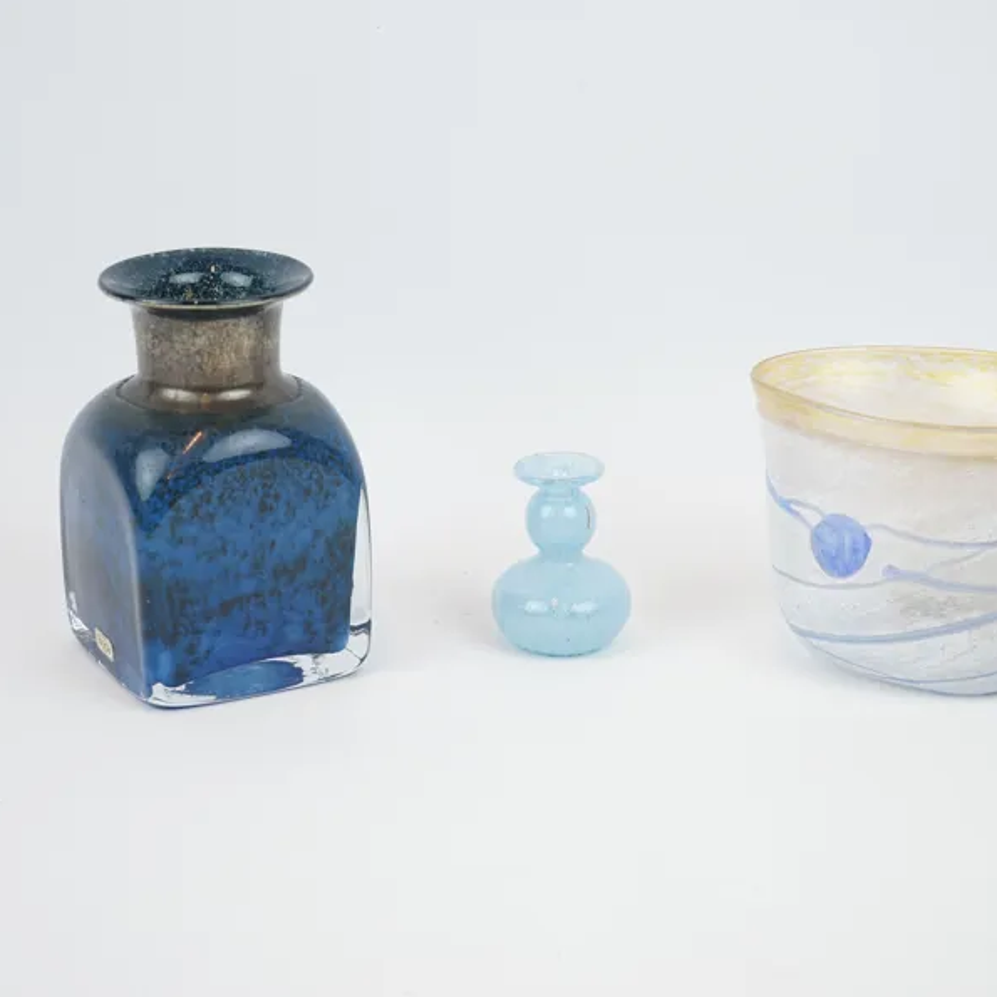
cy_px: 496
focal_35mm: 90
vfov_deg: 19.3
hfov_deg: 19.3
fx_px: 2933
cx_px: 561
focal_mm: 70
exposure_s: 1/80
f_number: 5.6
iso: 160
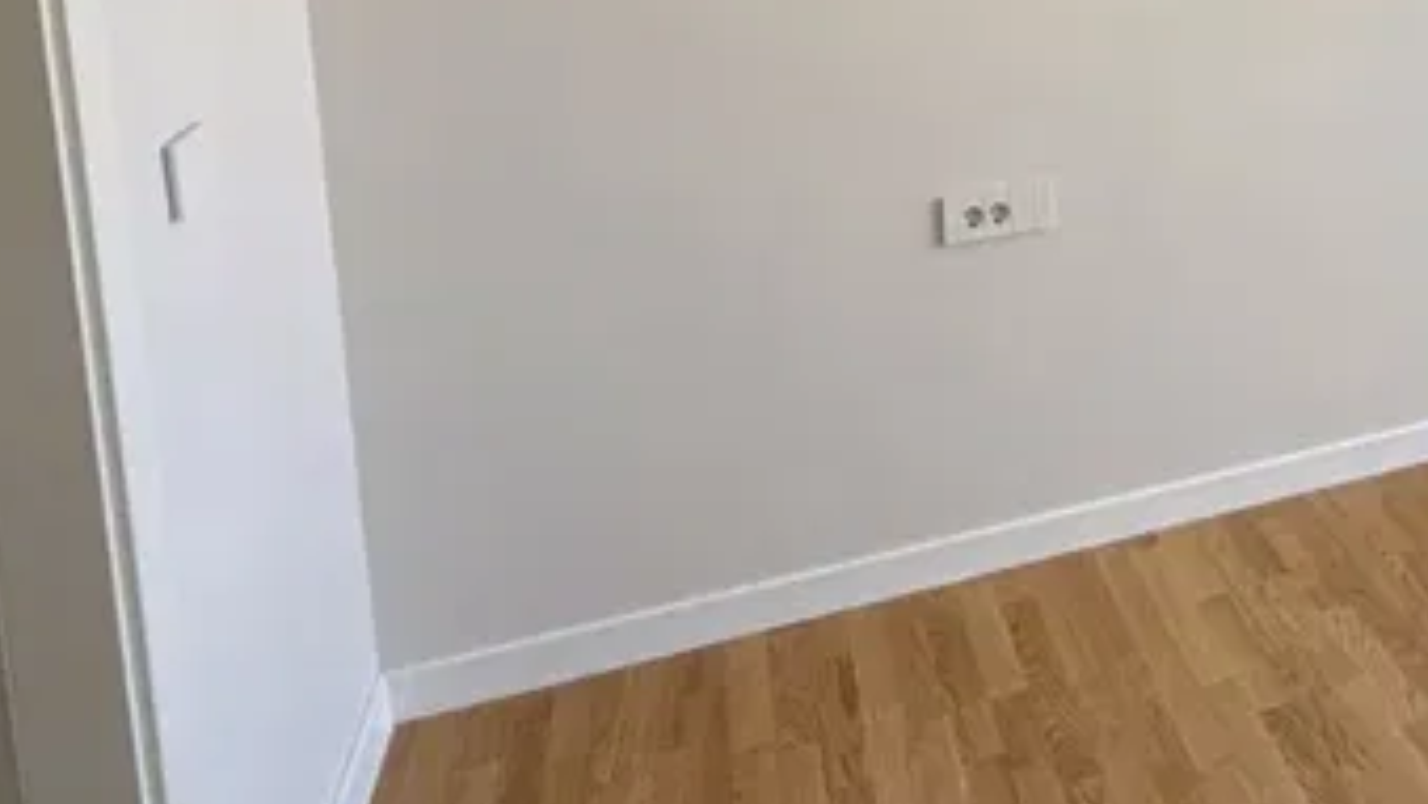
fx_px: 1364
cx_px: 1314
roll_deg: +0.3
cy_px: -105
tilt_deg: -7.8
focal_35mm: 36
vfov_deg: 29.3
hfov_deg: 48.7
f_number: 2.2
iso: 50
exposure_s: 1/153
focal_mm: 2.22
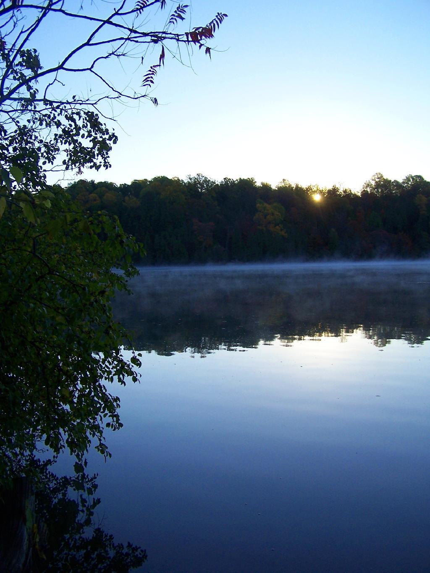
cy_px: 286
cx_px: 215
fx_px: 629
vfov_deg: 49.0
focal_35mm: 38
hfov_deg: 37.7
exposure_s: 1/640
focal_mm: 6.3
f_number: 2.8
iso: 100
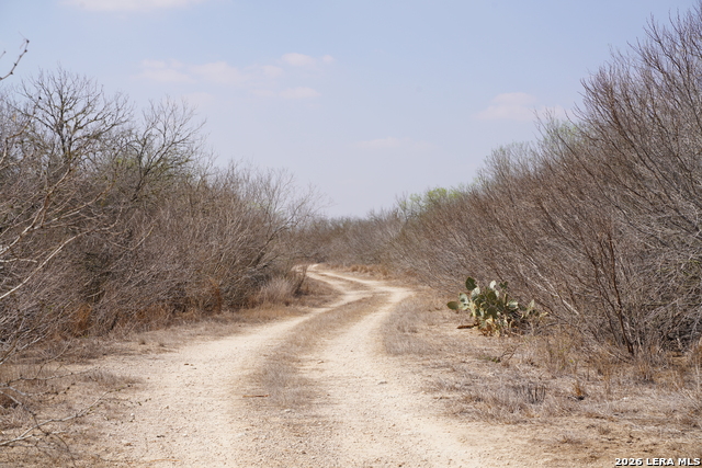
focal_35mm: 75
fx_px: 1463
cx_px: 351
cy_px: 234
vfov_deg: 18.2
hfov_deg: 27.0
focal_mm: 75
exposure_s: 1/200
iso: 100
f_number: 10
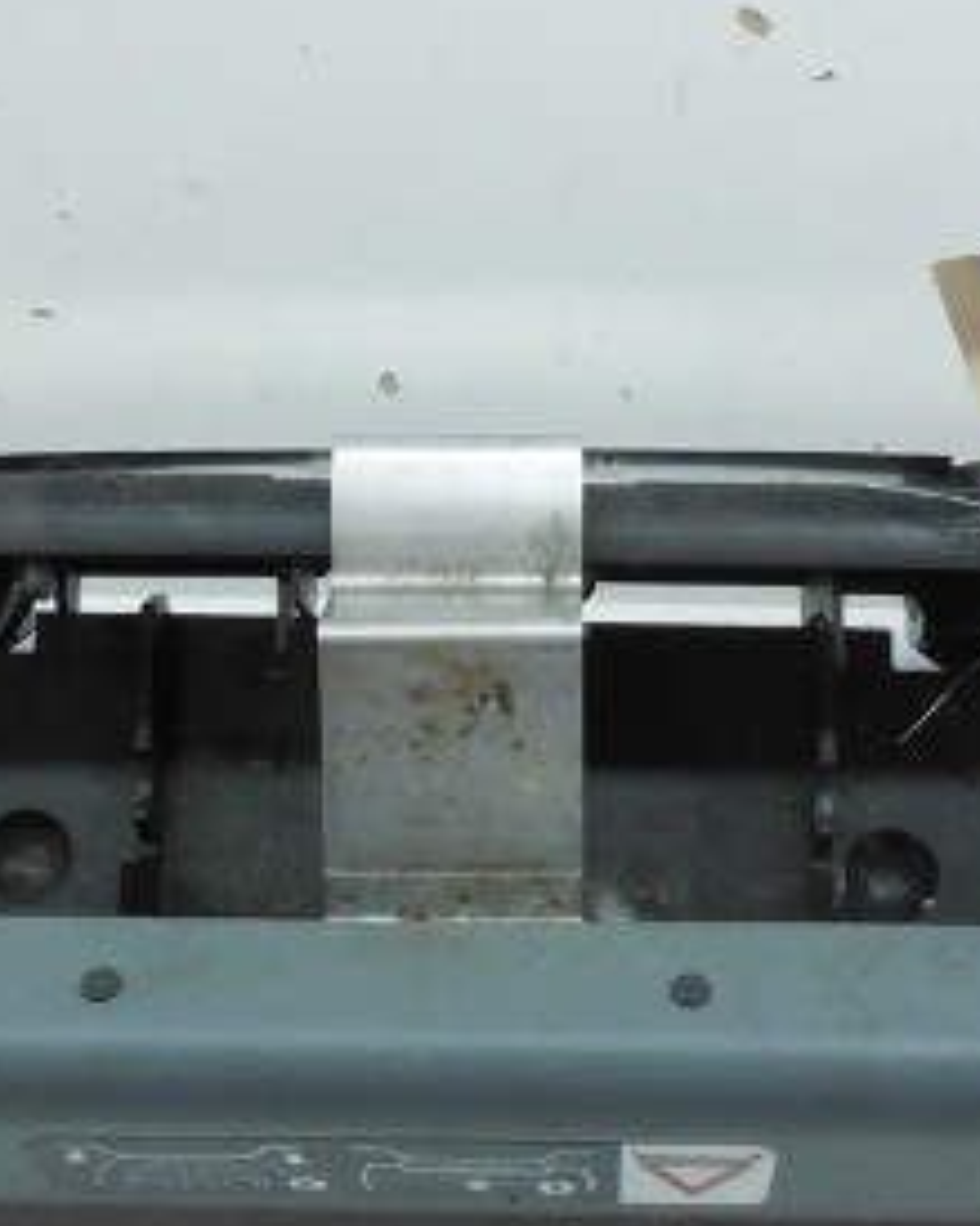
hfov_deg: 26.7
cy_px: 761
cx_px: 474
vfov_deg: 32.9
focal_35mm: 57
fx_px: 2068
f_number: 3.1
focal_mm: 4.5
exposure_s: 1/250
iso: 450
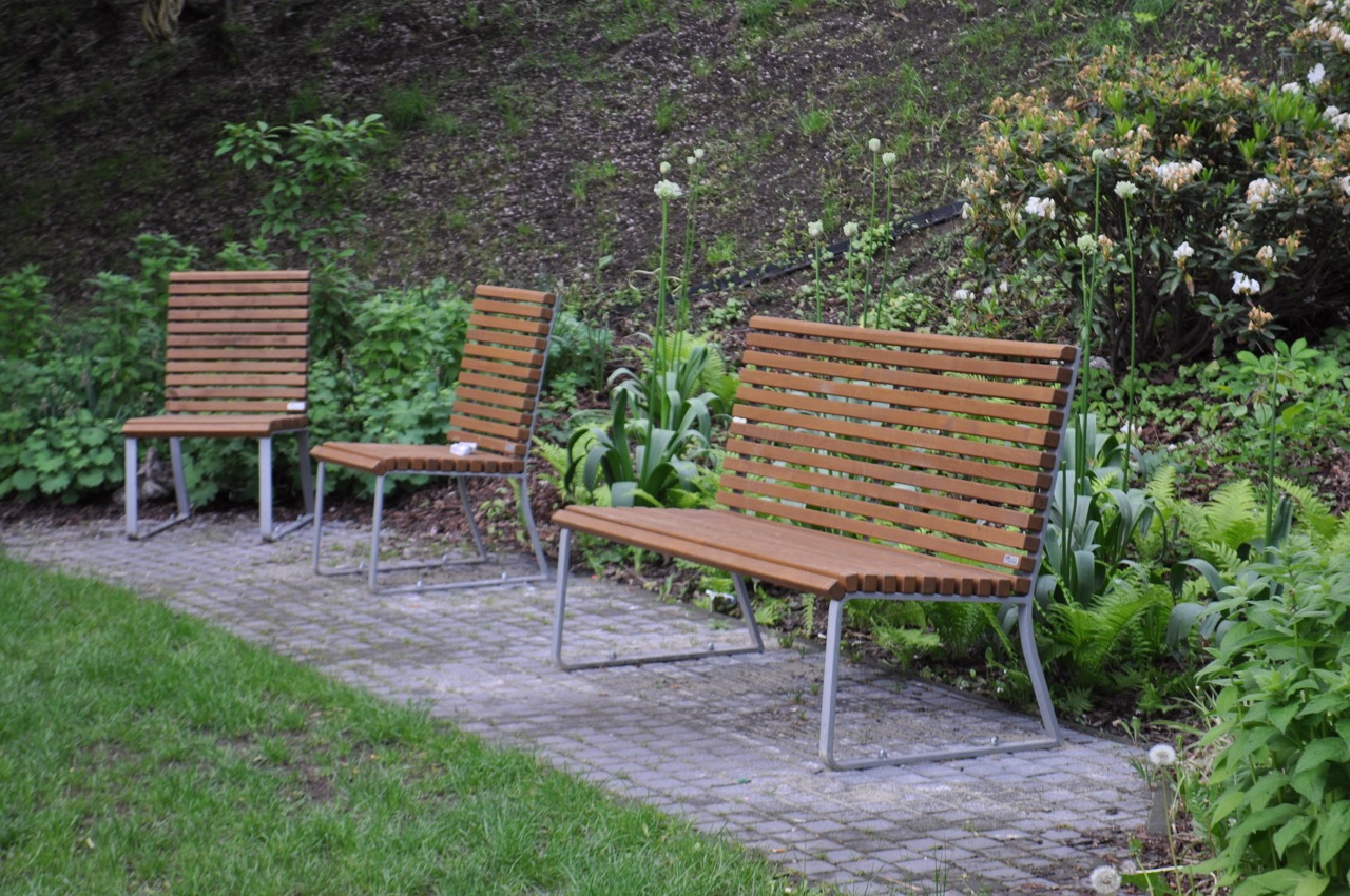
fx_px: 3090
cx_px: 675
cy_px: 448
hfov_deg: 24.6
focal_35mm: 82
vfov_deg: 16.5
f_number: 5.6
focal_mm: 55
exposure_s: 1/125
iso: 250
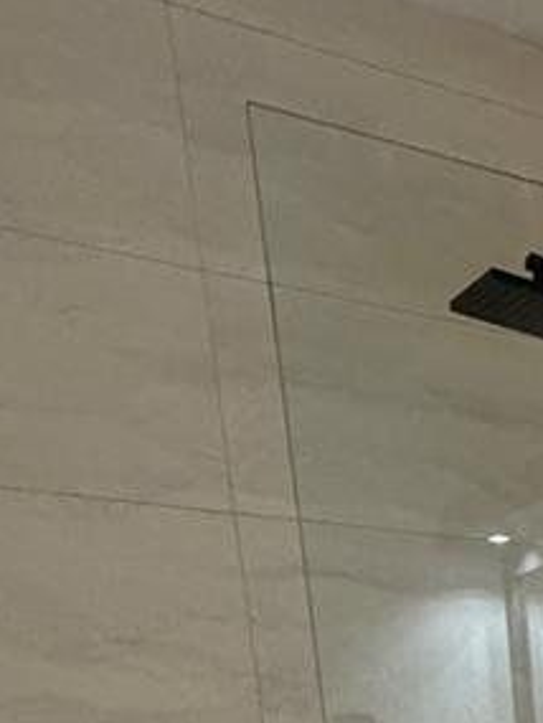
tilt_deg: -15.3
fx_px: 1233
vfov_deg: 24.2
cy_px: 1134
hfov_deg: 20.3
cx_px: 875
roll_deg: +0.1
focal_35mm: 59
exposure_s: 1/60
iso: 400
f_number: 2.2
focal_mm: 2.22
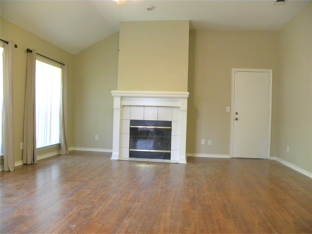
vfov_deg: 53.1
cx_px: 156
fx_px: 234
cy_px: 117
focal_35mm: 26
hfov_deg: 67.3
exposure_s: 1/67.1
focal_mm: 4.6
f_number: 2.8
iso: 400
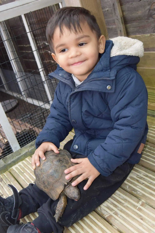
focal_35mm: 39
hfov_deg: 34.2
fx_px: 252
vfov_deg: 49.6
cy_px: 116
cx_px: 78
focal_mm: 26
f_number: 5.6
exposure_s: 1/125
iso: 360
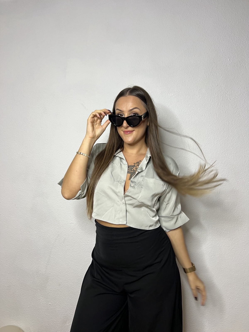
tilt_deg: +0.1
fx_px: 249
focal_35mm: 26
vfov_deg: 67.3
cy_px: 166
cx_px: 124
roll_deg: +0.5
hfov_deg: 53.1
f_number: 1.5
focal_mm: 5.7
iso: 80
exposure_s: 1/50
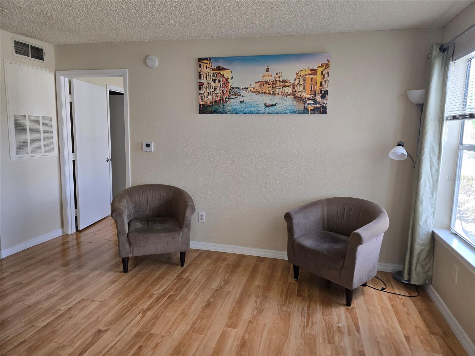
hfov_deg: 73.9
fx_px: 316
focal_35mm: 23
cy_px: 178
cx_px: 238
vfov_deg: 58.9
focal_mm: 6.3
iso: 40
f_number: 1.7
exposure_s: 1/60
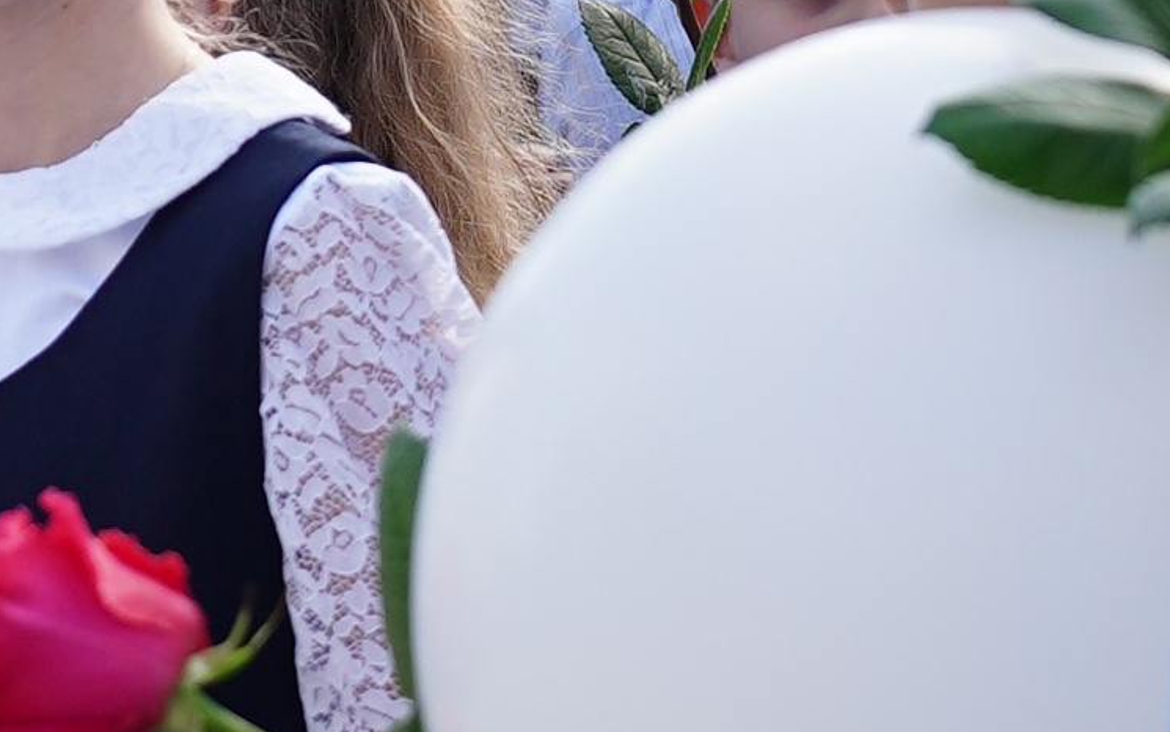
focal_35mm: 210
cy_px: 471
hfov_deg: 9.9
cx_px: 68
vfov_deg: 6.3
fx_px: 6698
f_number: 2.8
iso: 200
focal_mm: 27
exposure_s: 1/1000
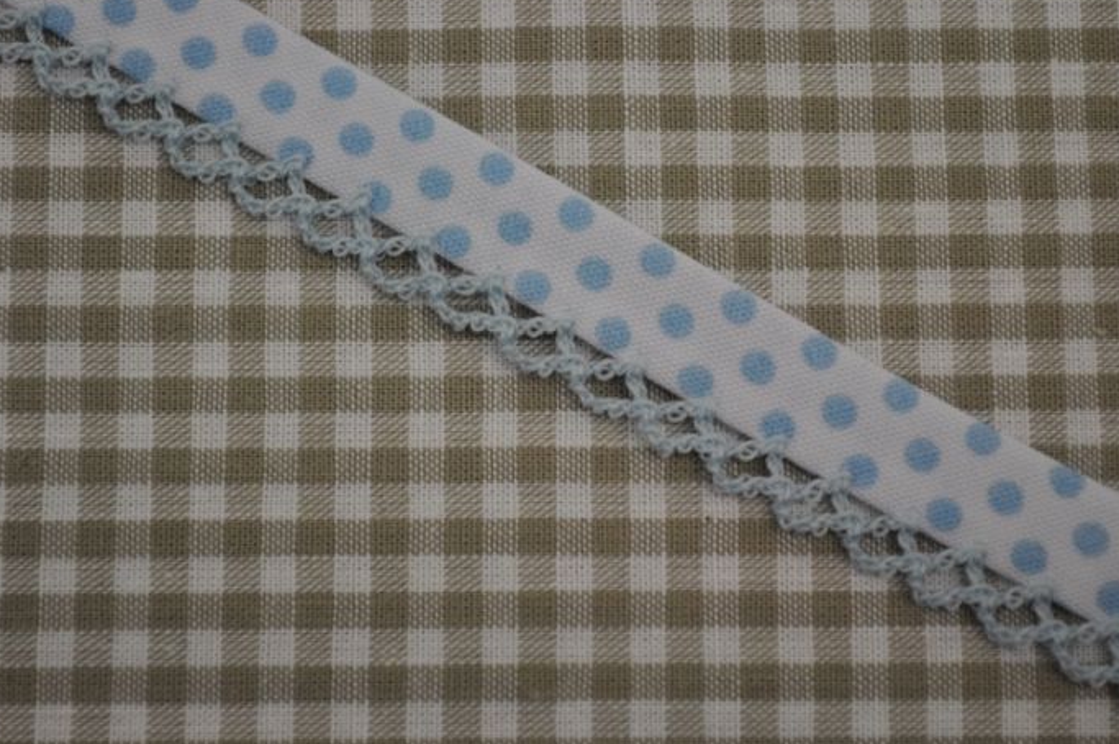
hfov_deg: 21.1
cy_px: 333
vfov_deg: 14.1
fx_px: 2999
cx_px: 582
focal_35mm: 97
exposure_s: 1/60
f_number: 5.6
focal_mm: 55
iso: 640
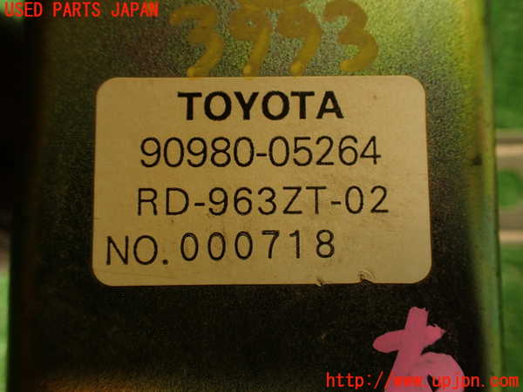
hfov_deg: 56.8
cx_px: 262
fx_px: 483
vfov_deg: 44.2
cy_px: 196
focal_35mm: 32
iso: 160
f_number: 2.4
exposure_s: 1/60
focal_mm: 5.79
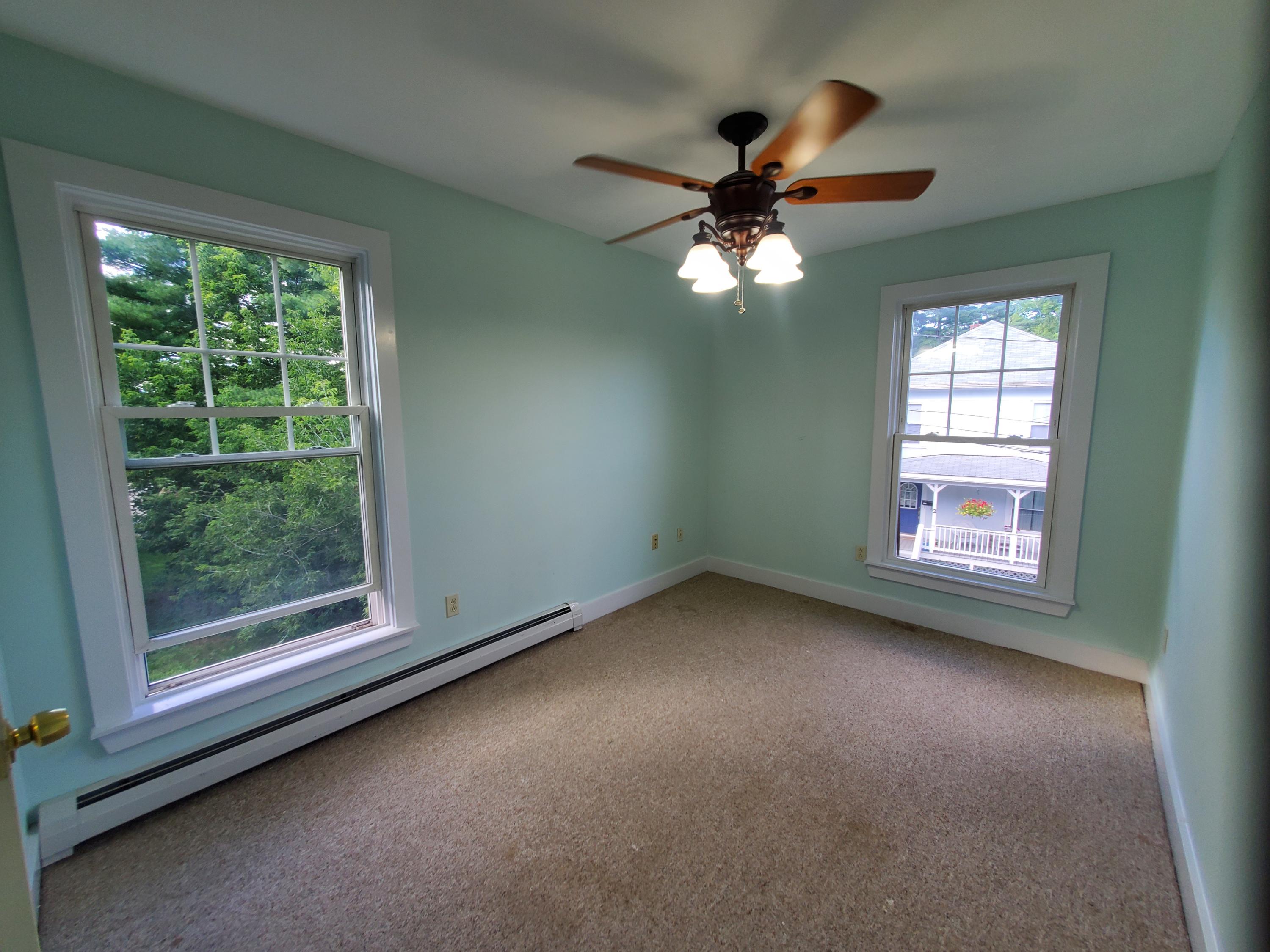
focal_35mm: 13
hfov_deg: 106.2
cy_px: 476
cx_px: 635
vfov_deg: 89.9
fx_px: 477
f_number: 2.2
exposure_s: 1/59
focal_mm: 1.8
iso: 64
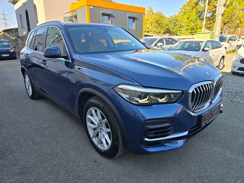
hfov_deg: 73.9
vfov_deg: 58.9
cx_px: 122
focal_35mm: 23
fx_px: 162
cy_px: 92
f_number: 1.7
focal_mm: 6.3
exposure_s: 1/183
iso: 12
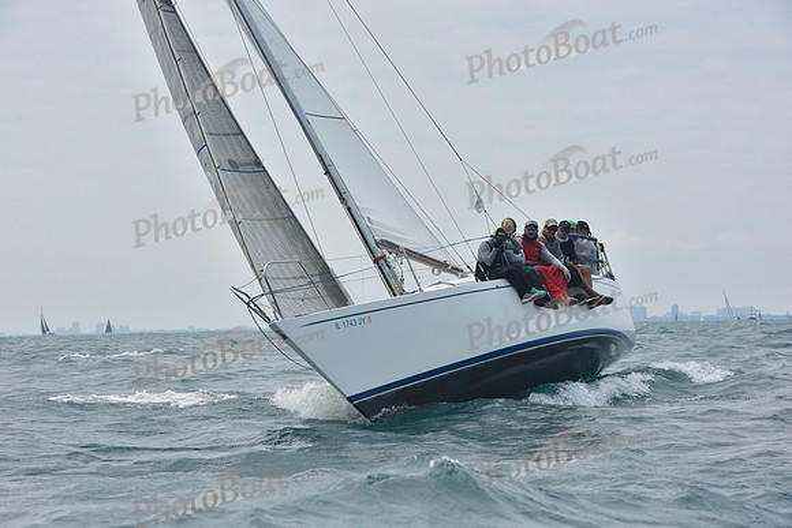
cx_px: 396
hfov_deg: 16.8
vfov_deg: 11.2
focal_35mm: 122
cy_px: 264
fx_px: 2685
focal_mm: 122
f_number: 11
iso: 250
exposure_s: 1/800
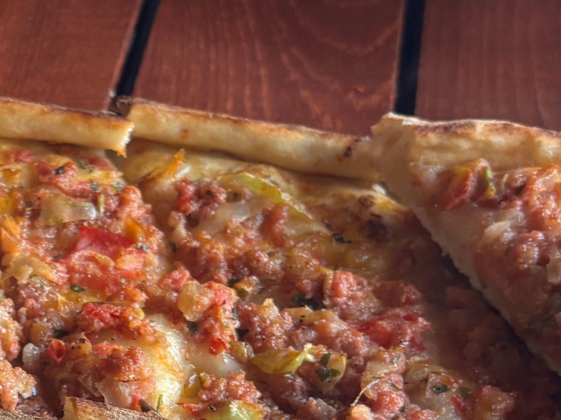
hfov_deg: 18.3
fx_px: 1669
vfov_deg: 14.1
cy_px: 436
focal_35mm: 103
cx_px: -69
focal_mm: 5.96
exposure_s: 1/121
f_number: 1.6
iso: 125
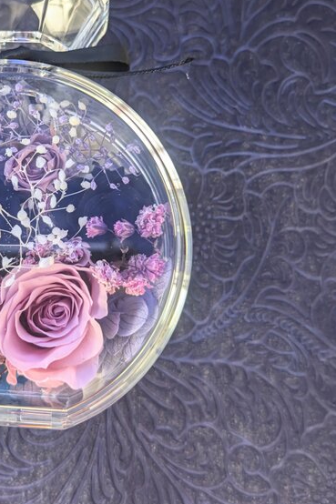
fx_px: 560
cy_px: 221
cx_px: 47
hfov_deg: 32.1
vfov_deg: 48.4
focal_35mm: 40
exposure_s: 1/40
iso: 223
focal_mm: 5.43
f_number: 1.89
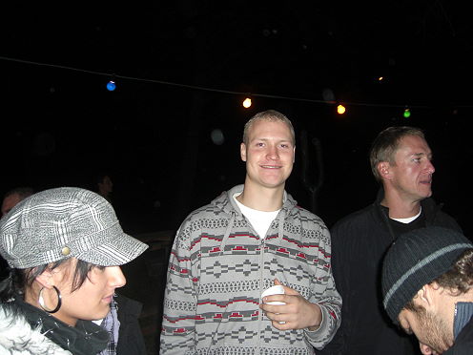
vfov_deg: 37.7
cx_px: 236
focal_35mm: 38
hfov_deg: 49.0
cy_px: 178
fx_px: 519
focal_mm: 7.9
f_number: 2.8
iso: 200
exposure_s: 1/60
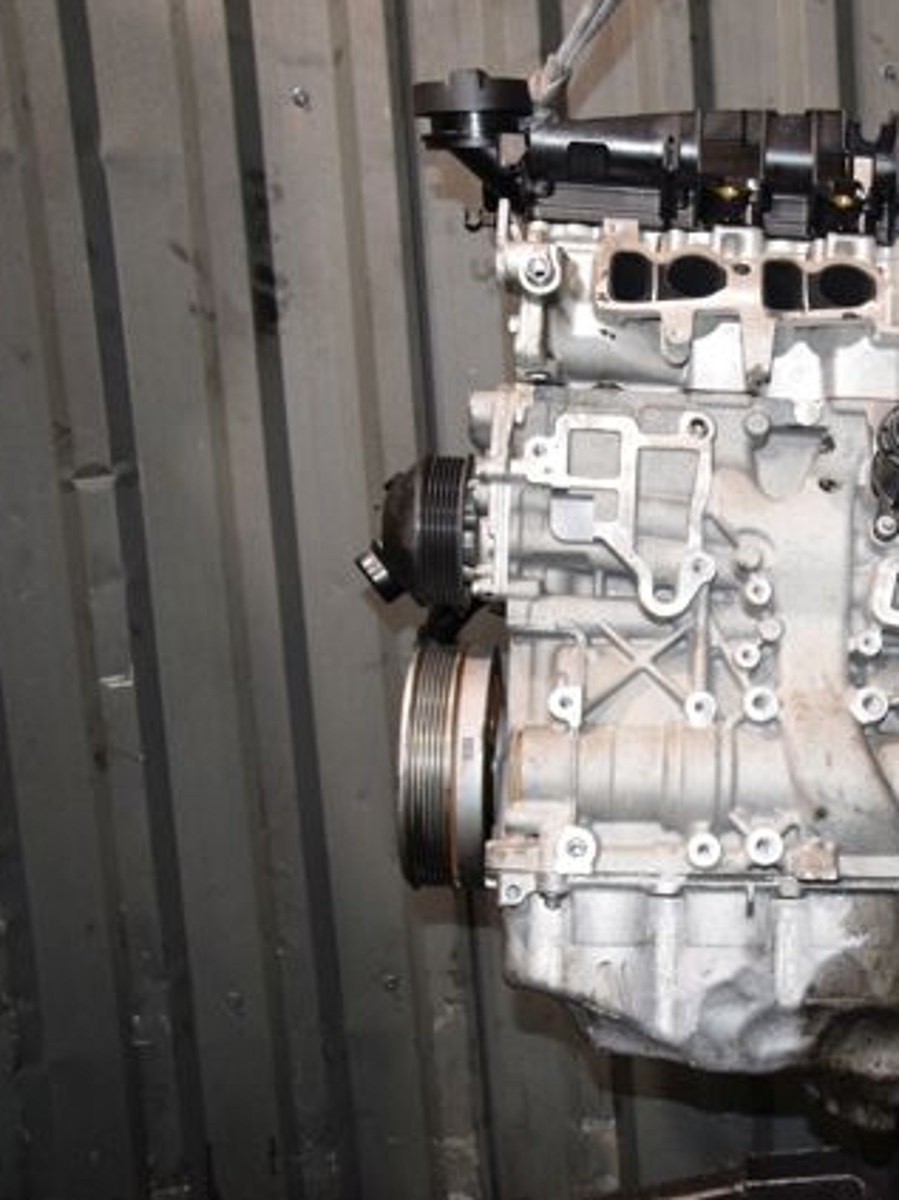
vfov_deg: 39.7
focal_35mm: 48
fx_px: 1663
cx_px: 865
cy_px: 599
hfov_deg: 28.7
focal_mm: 22
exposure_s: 1/60
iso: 1600
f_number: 5.6
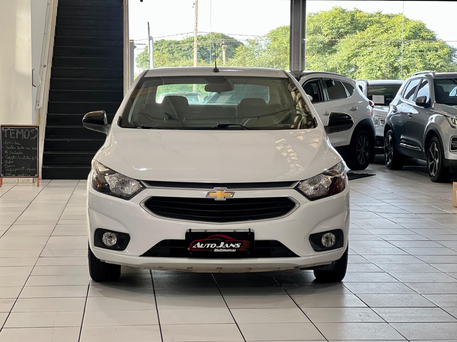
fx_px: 1056
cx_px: 222
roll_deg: -0.2
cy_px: 175
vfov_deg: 18.4
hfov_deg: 24.4
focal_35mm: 80
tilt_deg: -4.1
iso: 200
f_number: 2.8
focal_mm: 9
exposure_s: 1/120
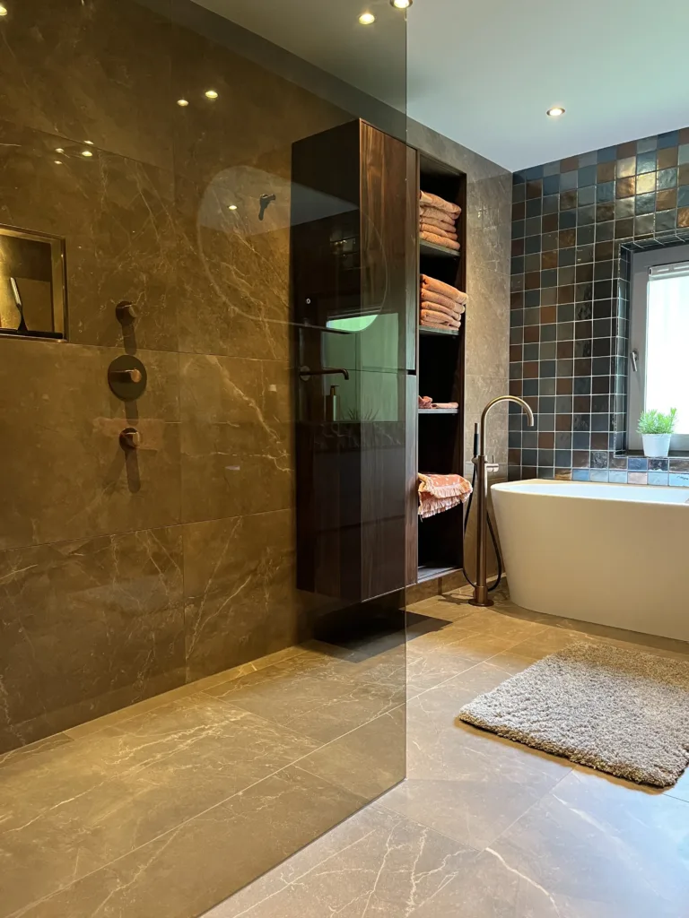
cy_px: 459
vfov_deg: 67.3
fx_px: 690
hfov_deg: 53.1
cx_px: 344
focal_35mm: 26
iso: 500
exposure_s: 1/50
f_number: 1.6
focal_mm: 5.1
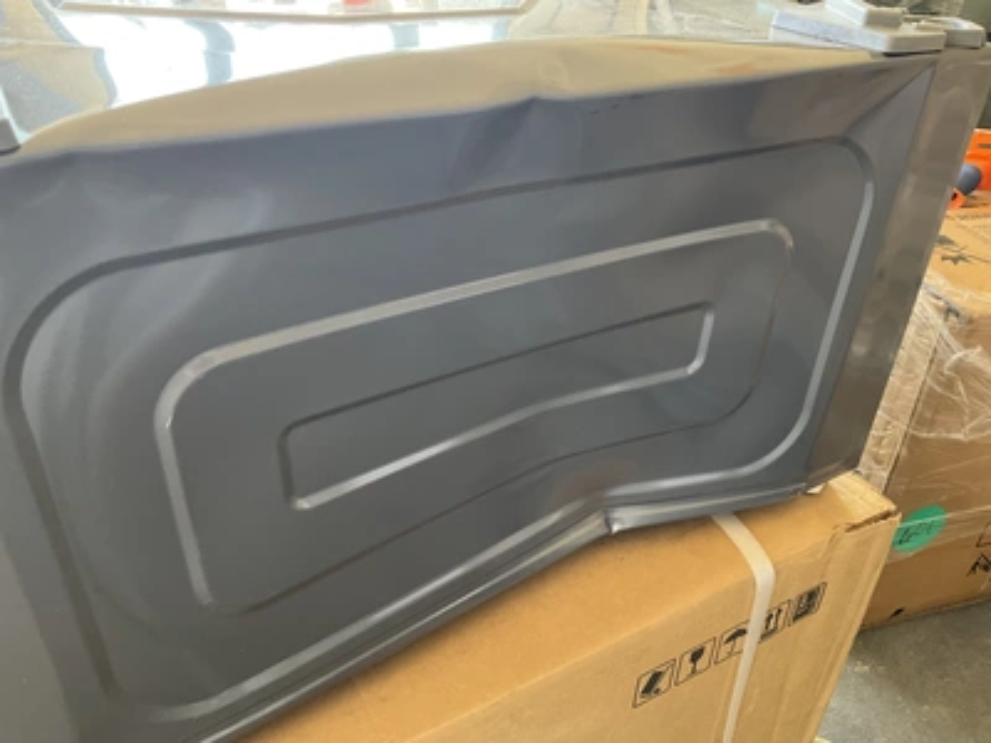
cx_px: 496
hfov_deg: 61.7
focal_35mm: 29
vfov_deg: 48.2
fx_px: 830
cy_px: 372
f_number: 1.8
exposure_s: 1/60
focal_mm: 3
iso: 80
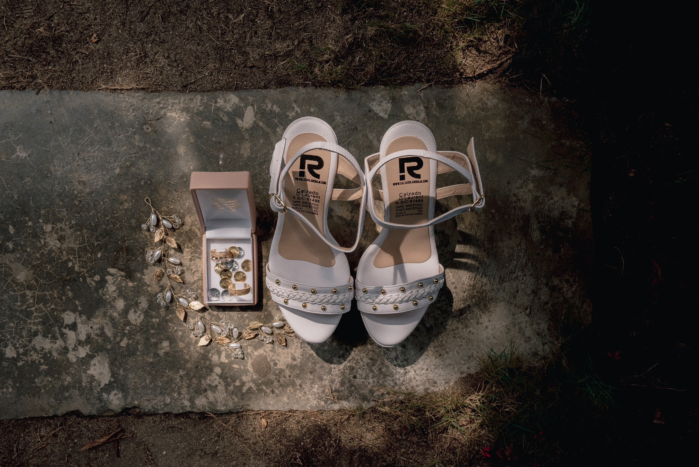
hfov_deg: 58.7
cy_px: 245
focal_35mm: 32
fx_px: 622
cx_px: 331
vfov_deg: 41.1
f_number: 8
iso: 400
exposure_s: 1/800
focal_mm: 24
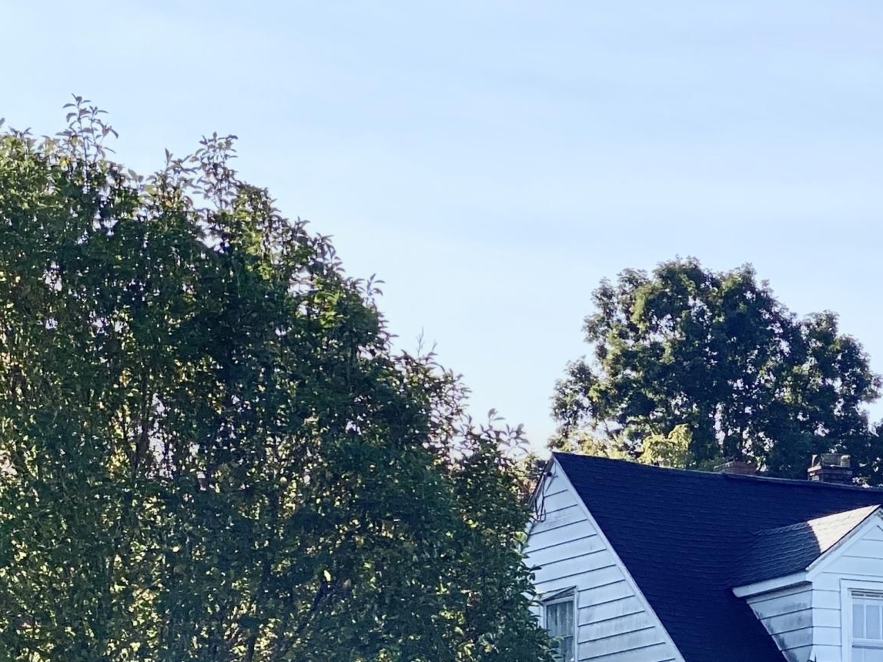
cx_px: 1049
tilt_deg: +4.0
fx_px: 3469
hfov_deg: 14.1
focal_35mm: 136
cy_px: 787
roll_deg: +0.5
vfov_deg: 10.7
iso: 20
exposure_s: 1/1776
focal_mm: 6
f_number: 2
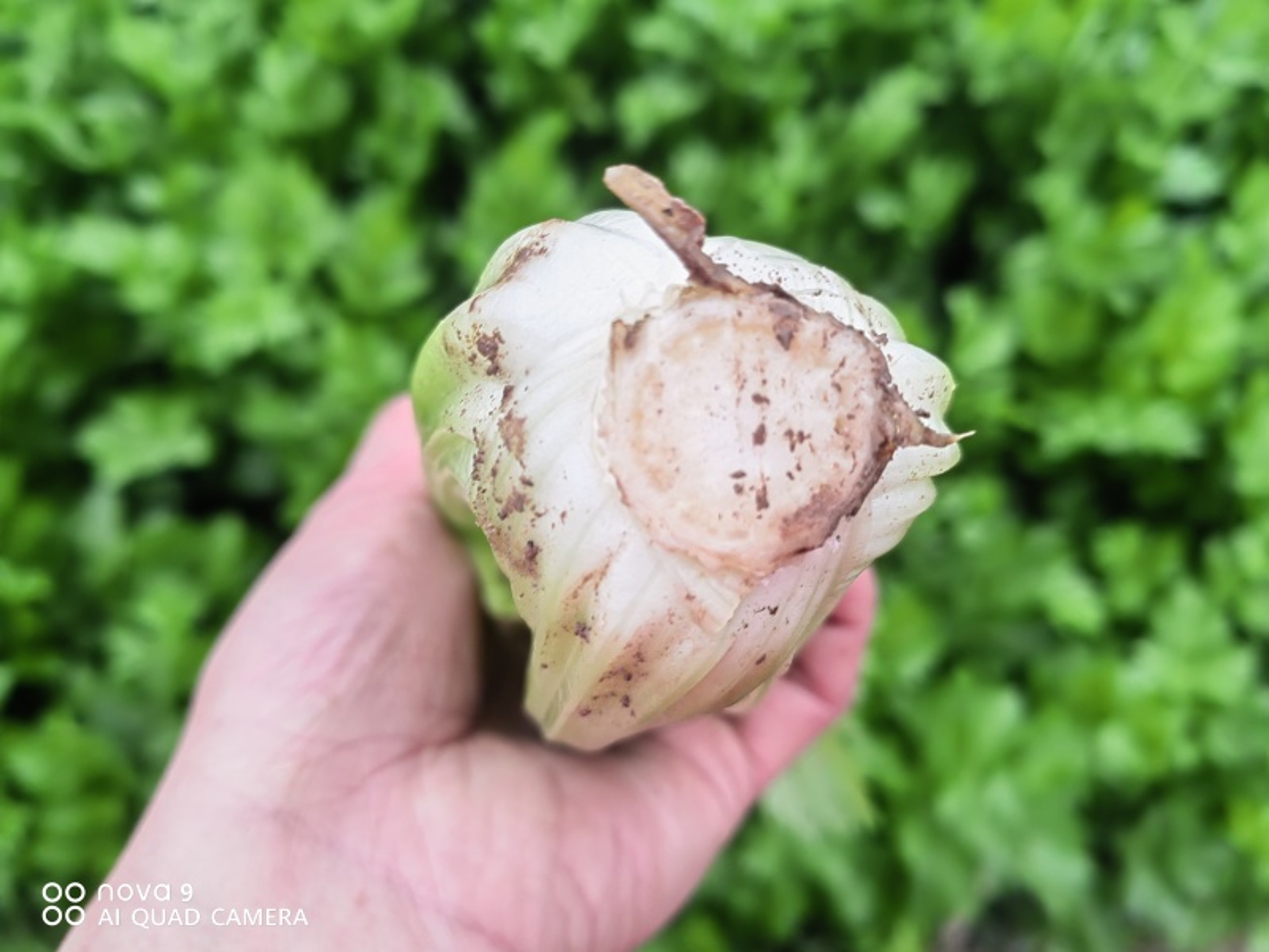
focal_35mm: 27
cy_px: 476
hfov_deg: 65.3
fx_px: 990
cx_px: 634
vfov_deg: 51.4
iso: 50
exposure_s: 1/100
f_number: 1.9
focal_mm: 5.52
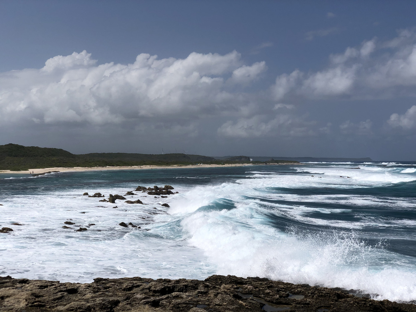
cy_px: 156
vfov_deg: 28.0
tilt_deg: -1.0
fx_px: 625
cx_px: 208
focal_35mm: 52
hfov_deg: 36.8
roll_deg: +0.0
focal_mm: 6
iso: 16
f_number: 2.4
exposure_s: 1/3690
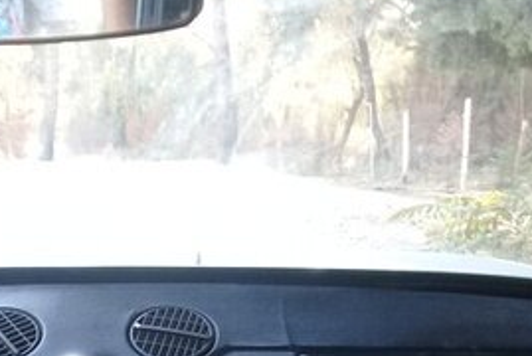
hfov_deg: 25.1
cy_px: 440
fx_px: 1169
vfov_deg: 16.5
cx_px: 85
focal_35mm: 79
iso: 64
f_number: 2.2
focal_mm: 3.3
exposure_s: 1/33
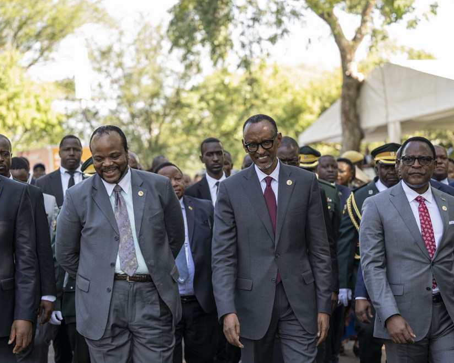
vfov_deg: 17.3
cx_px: 200
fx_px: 1196
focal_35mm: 89
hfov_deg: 21.5
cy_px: 162
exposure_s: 1/200
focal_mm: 70
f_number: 2.8
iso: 200
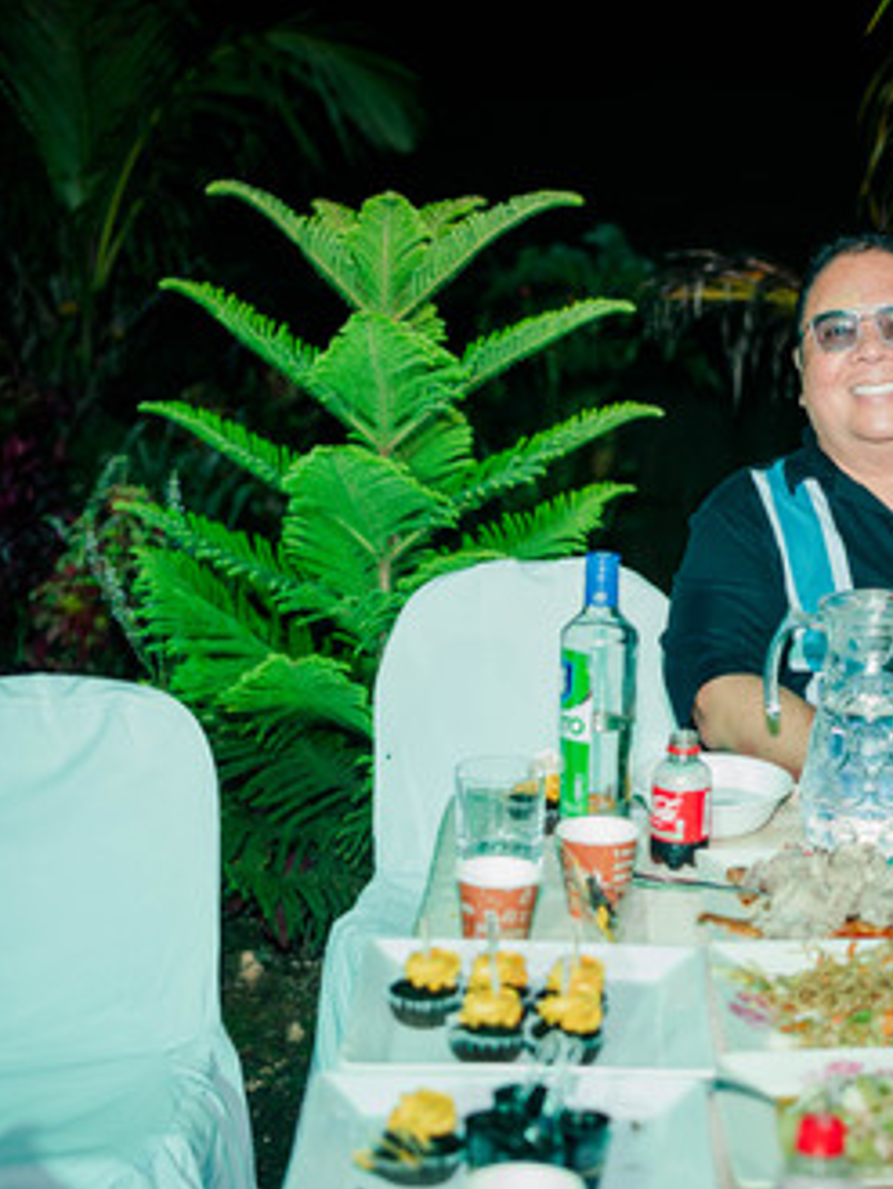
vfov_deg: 26.7
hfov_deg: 19.6
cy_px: 594
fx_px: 2509
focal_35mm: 73
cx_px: 893
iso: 800
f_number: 2.8
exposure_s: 1/200
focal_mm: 50
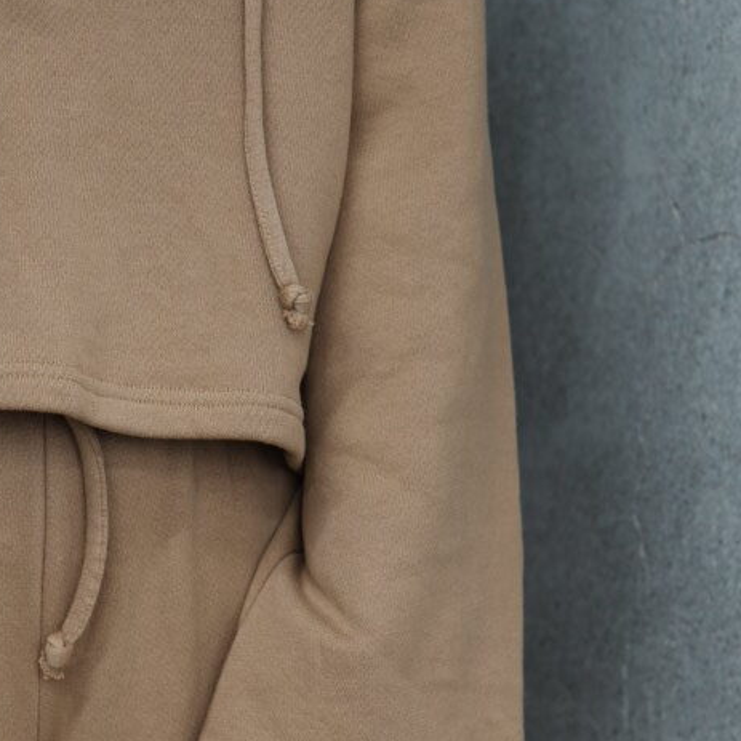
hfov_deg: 9.7
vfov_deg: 9.8
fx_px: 4311
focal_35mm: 178
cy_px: 631
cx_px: -56
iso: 125
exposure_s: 1/60
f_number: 2.8
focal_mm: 60
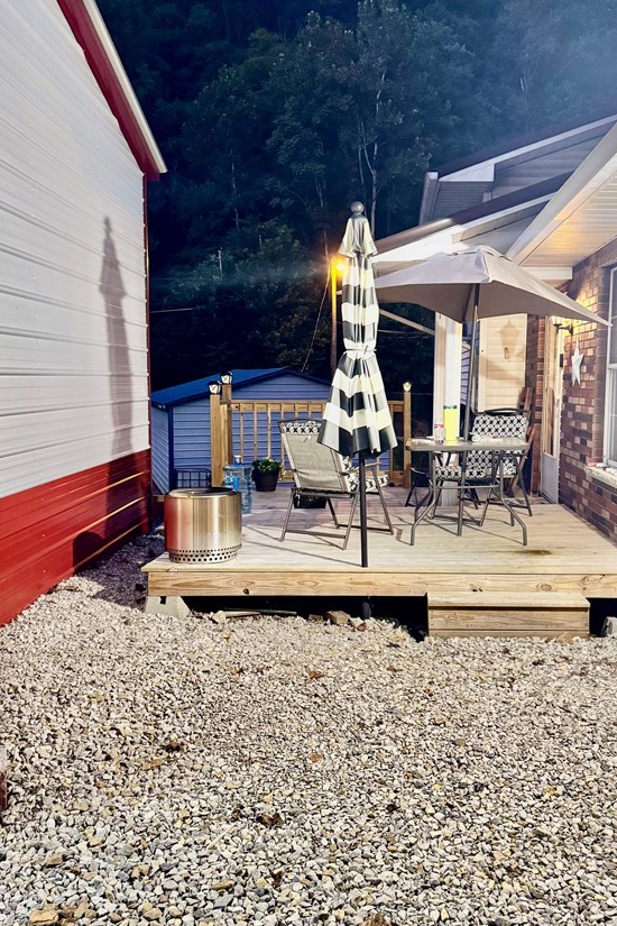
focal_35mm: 31
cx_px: 374
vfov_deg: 60.3
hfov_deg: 42.1
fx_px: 797
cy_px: 451
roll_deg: +0.2
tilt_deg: -4.6
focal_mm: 6.76
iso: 640
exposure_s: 1/60
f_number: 1.78
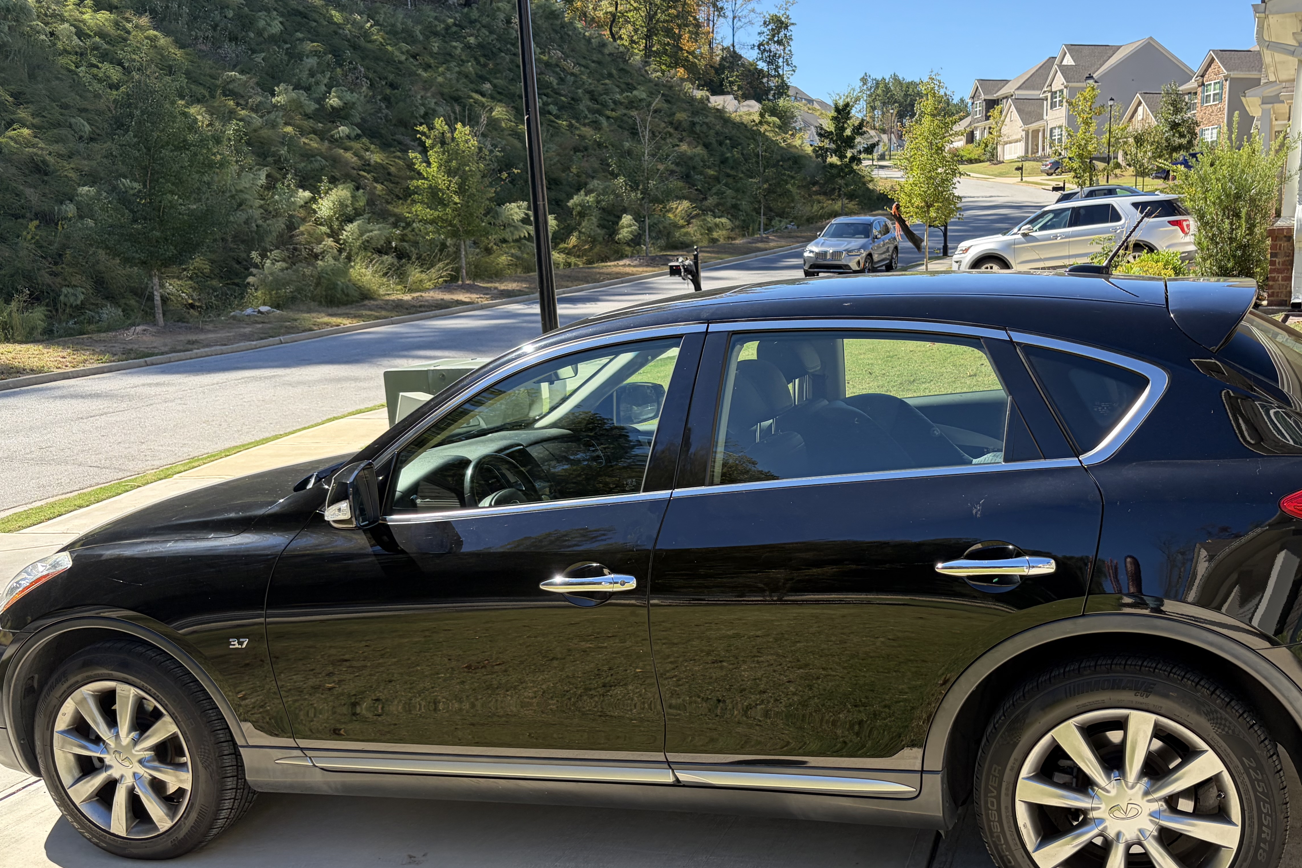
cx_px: 762
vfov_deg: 38.9
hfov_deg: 55.5
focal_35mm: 34
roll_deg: +1.0
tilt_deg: -9.9
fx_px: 1230
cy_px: 461
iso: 64
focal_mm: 5.96
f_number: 1.6
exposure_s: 1/1175
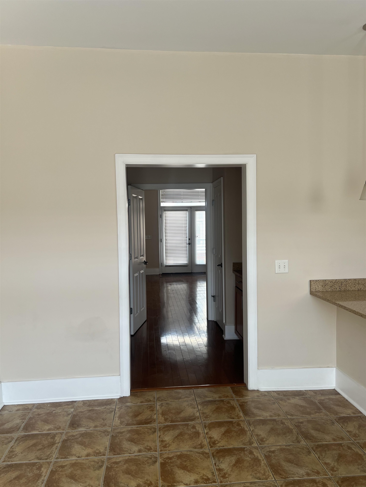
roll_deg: +0.4
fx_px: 367
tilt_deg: +0.0
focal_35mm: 26
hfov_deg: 53.1
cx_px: 183
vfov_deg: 67.3
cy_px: 244
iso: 32
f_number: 1.5
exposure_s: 1/121
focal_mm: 5.7
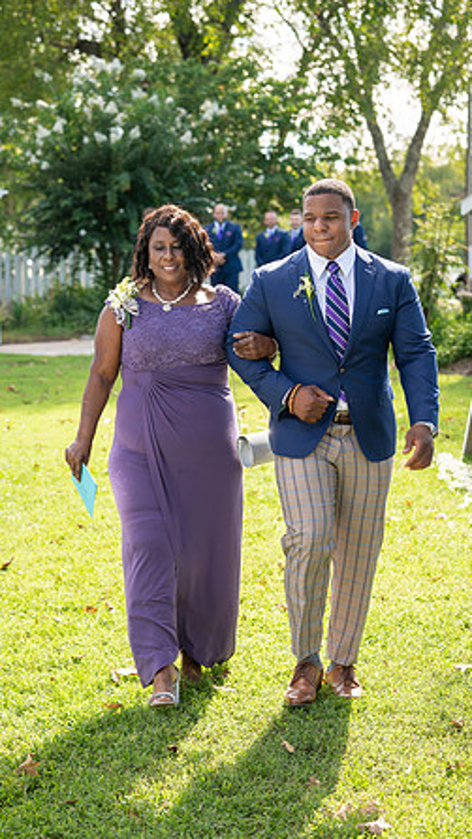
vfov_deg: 28.6
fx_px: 1646
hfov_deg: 16.3
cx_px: 254
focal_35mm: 74
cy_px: 420
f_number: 4
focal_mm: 70
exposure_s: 1/200
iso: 100
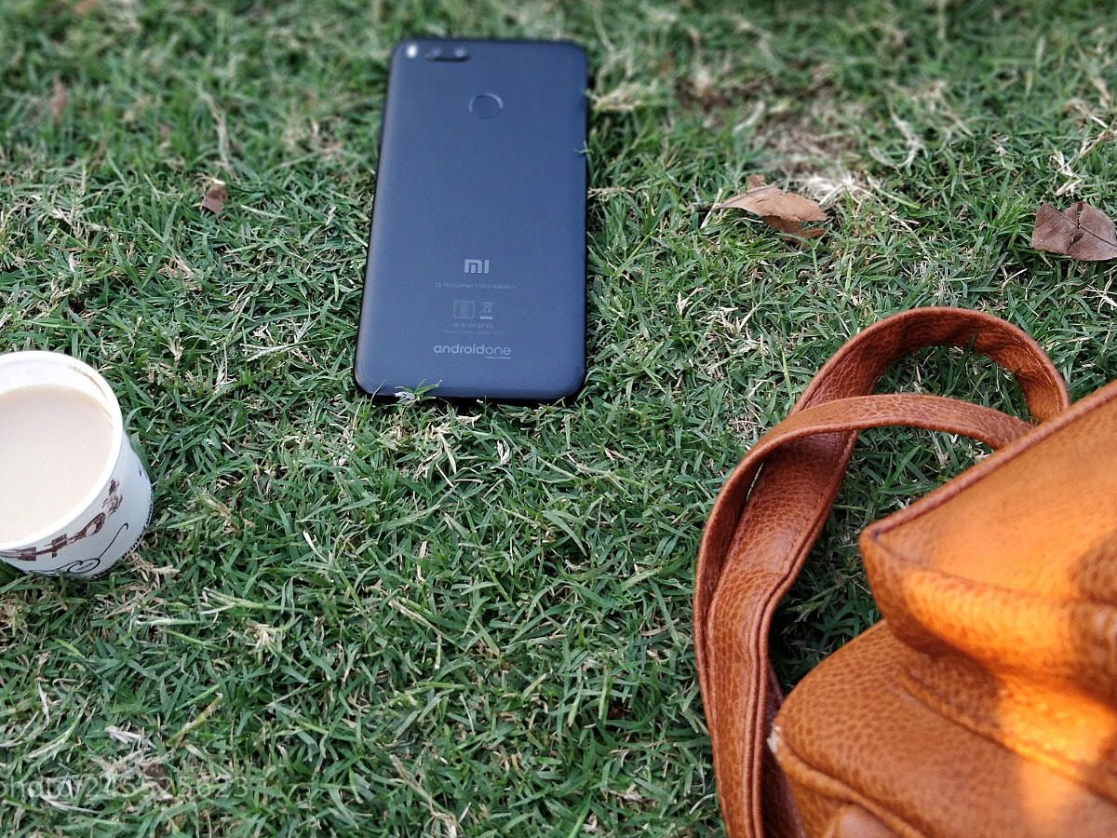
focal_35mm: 32
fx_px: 1033
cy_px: 302
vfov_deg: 43.7
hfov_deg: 56.7
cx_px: 506
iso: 200
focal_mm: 4.1
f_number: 1.7
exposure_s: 1/50
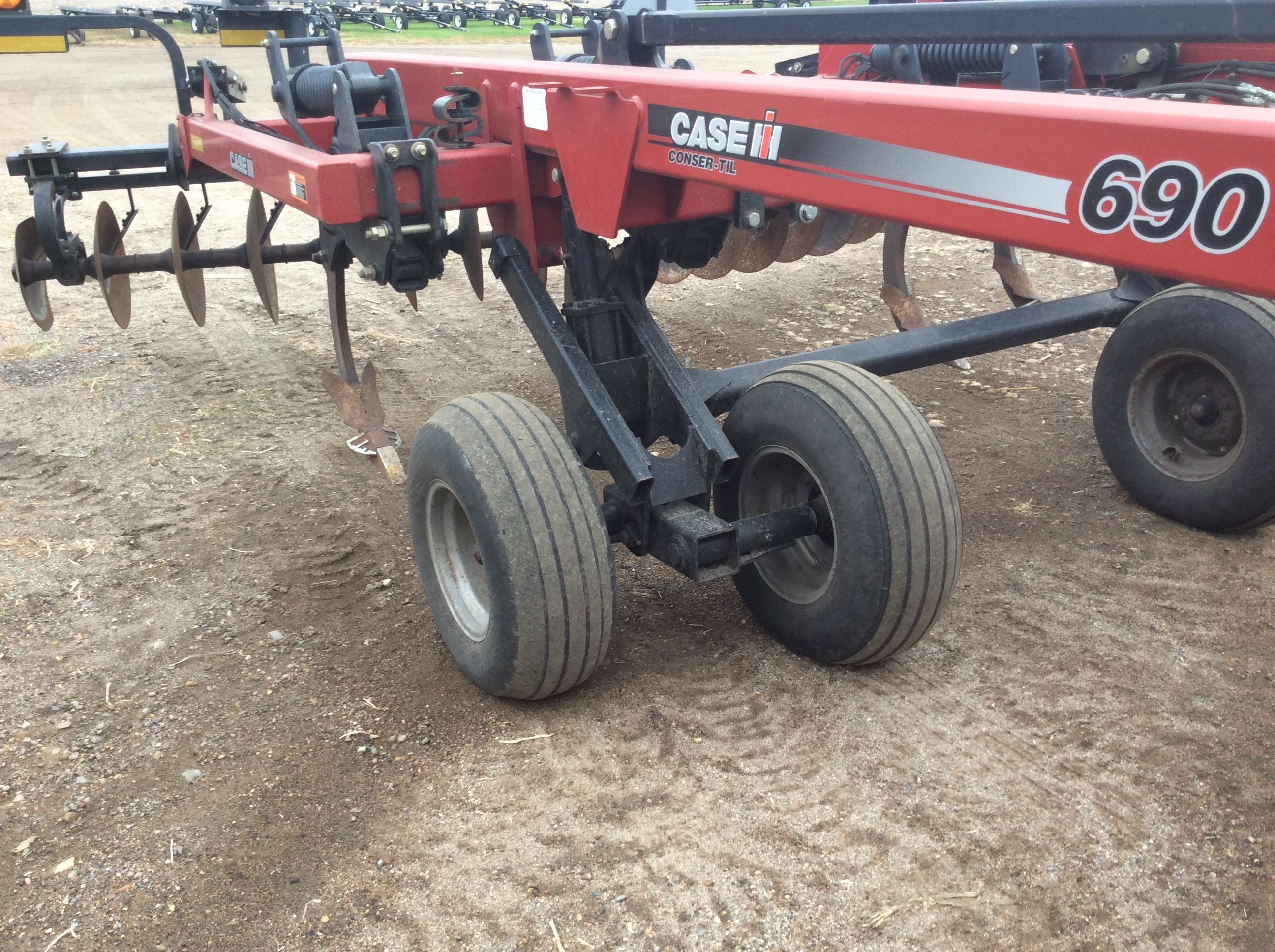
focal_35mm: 32
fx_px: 1177
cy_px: 476
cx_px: 638
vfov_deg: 44.1
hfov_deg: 56.9
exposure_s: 1/121
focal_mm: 3.3
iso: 32
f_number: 2.4
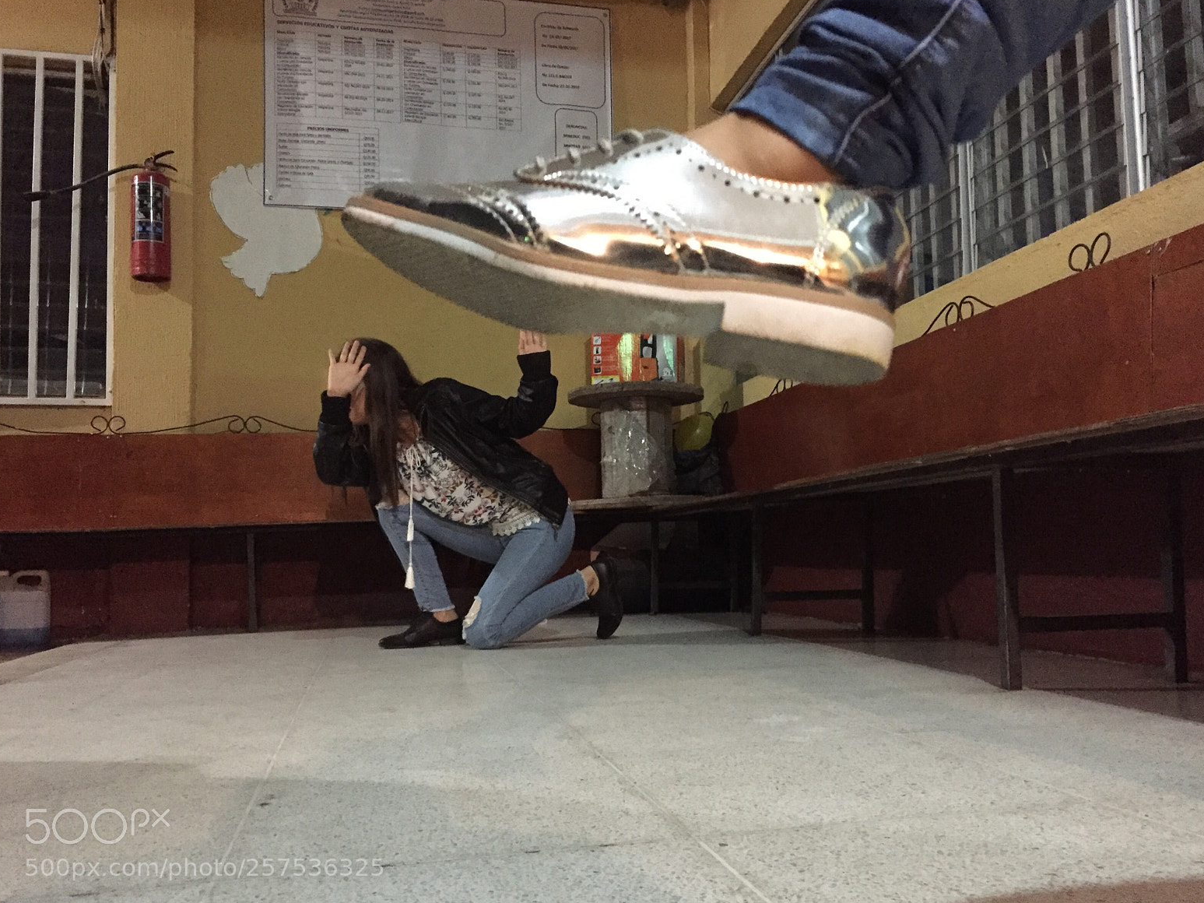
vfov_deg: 46.8
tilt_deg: +3.9
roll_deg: +0.8
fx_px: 1043
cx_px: 599
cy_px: 462
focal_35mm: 30
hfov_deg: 60.0
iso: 1250
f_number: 2.2
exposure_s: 1/15
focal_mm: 4.15
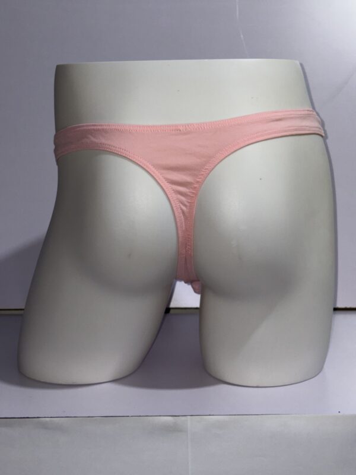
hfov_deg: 28.0
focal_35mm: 52
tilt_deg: -9.6
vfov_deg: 36.8
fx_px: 713
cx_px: 178
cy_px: 238
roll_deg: +1.2
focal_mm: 5.96
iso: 50
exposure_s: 1/39
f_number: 1.6
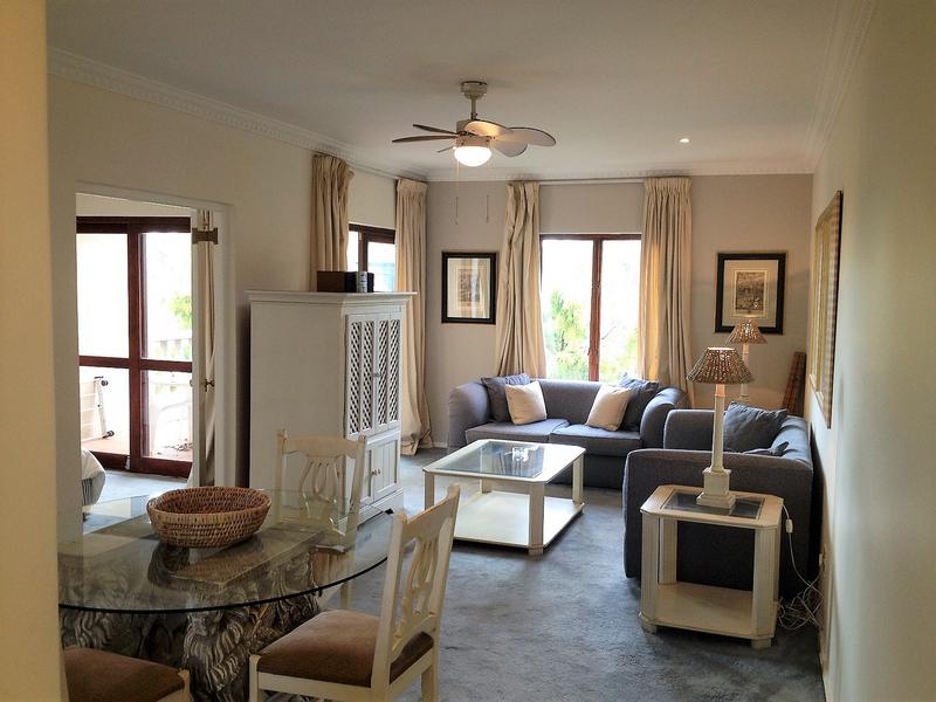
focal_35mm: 35
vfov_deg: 40.7
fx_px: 946
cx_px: 468
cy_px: 351
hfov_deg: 52.6
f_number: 2.4
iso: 100
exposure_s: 1/40
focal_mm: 4.28
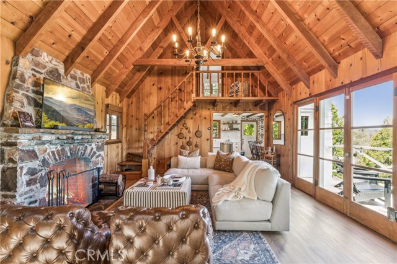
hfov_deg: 93.0
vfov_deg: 70.1
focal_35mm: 17
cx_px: 198
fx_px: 188
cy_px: 132
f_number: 13
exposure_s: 1/1.25
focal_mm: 17.1
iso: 100
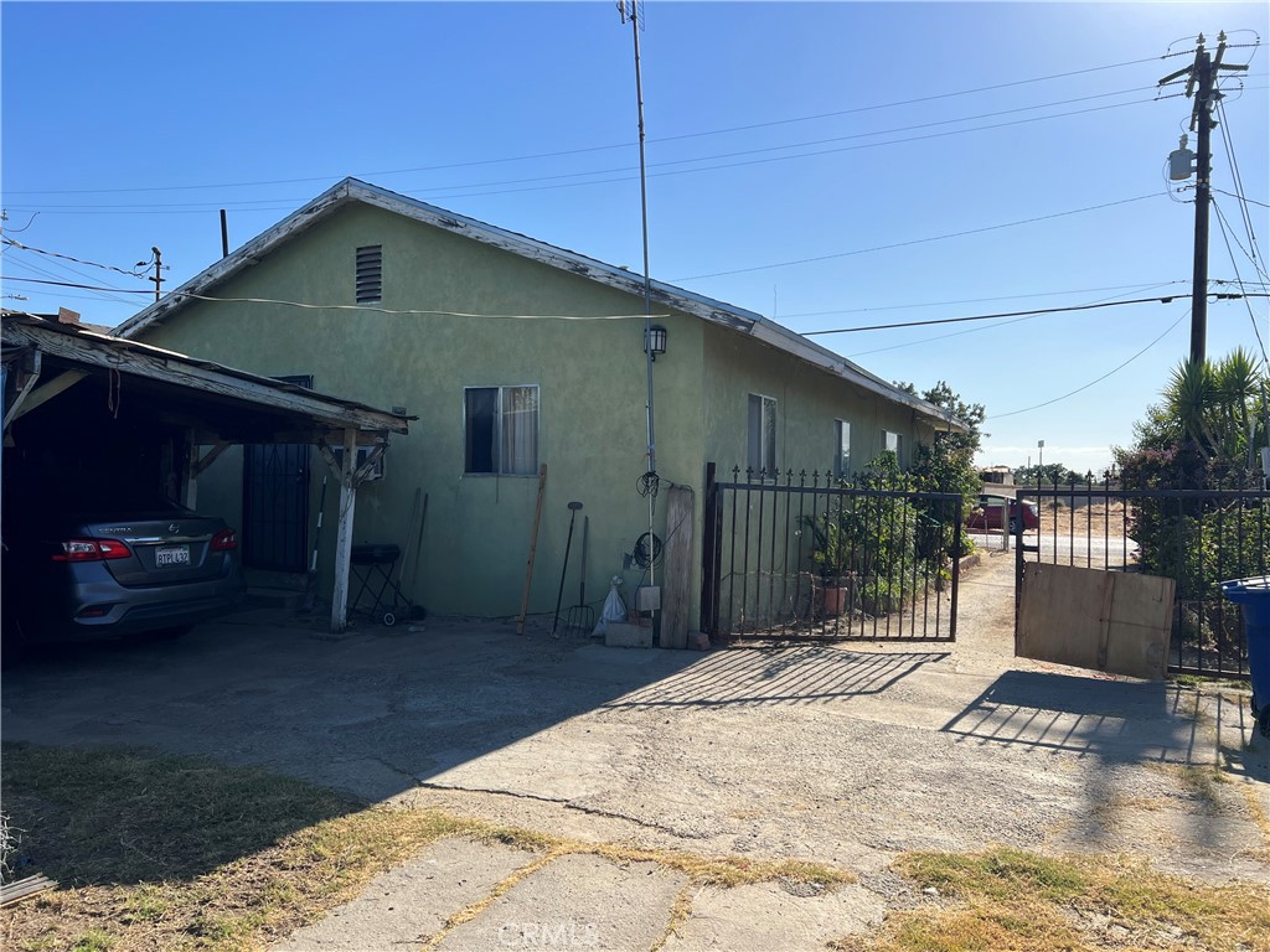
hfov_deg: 67.3
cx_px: 635
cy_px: 476
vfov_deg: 53.1
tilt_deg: -0.9
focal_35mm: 26
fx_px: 954
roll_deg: -0.8
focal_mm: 5.7
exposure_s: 1/4115
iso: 50
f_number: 1.5
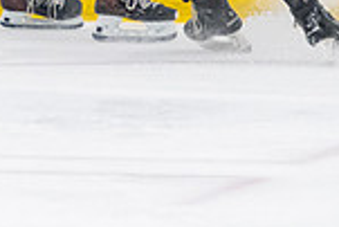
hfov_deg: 2.5
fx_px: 7654
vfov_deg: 1.7
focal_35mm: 812
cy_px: -188
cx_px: 89
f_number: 3.2
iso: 3200
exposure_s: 1/640
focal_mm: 150
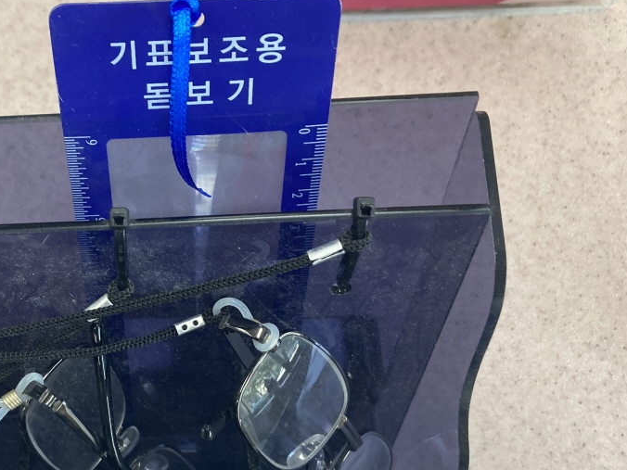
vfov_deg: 31.2
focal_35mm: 46
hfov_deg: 40.0
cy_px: 330
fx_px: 833
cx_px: 147
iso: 100
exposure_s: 1/60
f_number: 1.8
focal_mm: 3.99
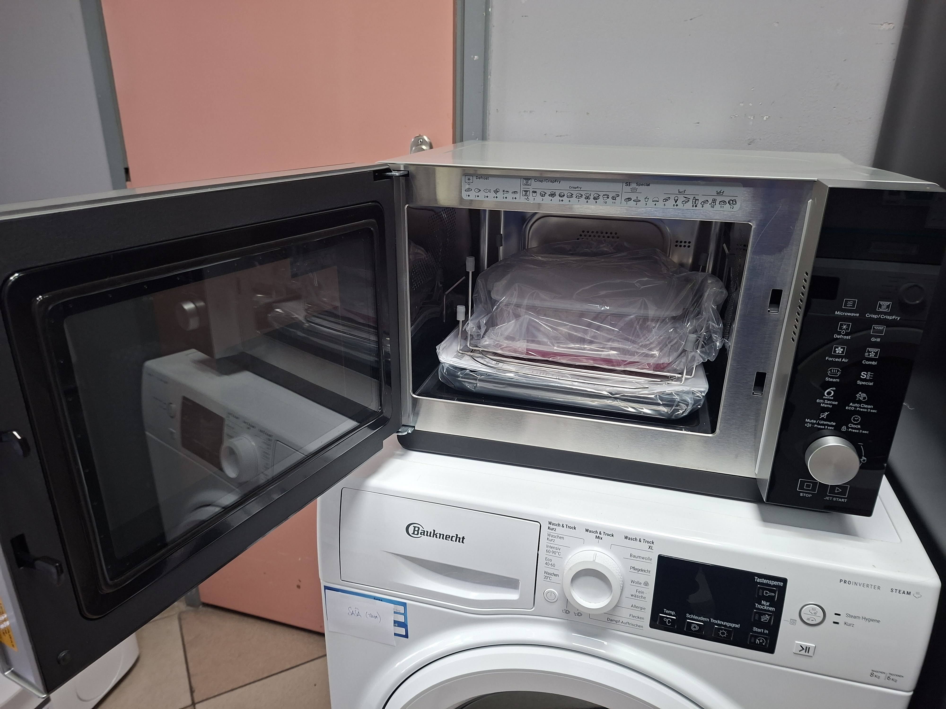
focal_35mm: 23
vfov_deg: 58.9
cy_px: 354
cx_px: 473
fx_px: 629
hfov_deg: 73.9
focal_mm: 5.54
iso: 250
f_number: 1.8
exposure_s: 1/50
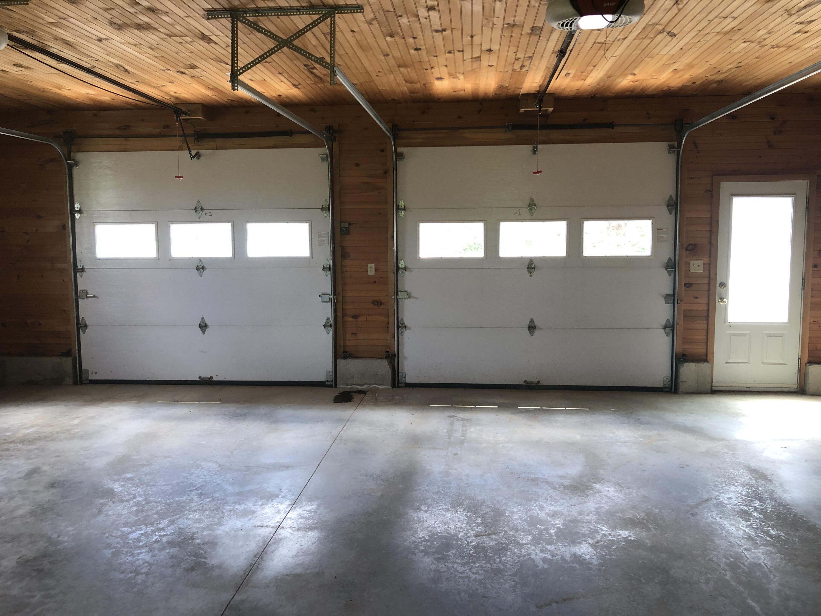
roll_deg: -0.1
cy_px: 308
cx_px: 410
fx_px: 664
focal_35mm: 28
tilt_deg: -6.2
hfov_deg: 63.4
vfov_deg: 49.7
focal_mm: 3.99
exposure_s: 1/30
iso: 25
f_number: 1.8
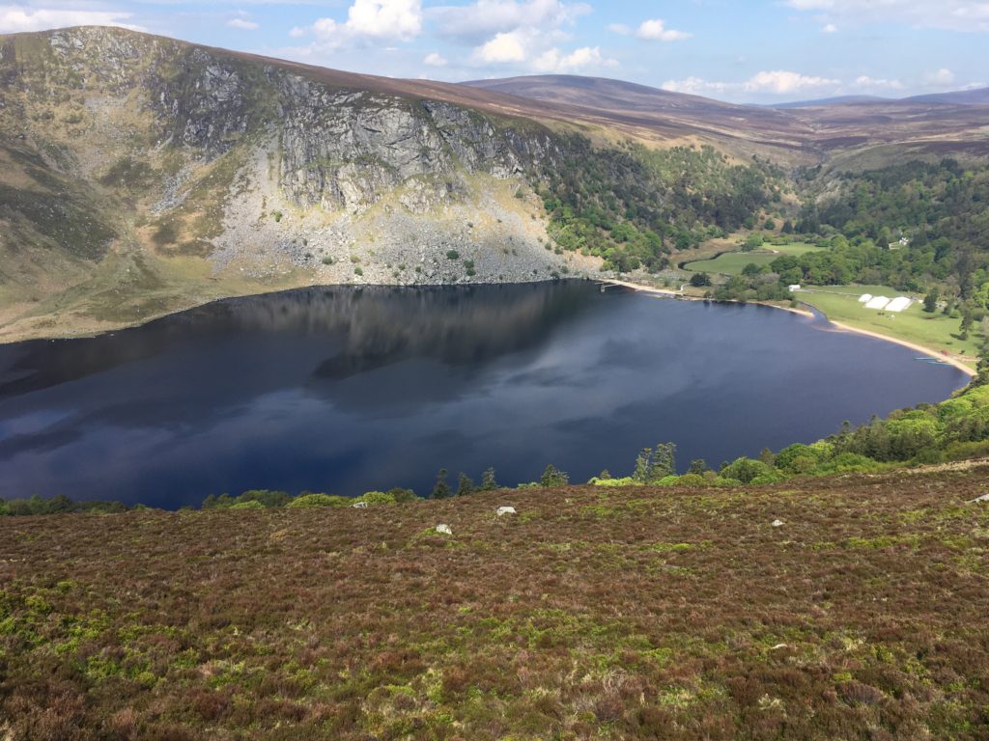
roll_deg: -1.6
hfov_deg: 61.7
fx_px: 829
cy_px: 370
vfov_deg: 48.2
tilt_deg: -15.5
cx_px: 494
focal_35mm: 29
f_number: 2.2
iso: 25
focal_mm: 4.15
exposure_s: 1/1068
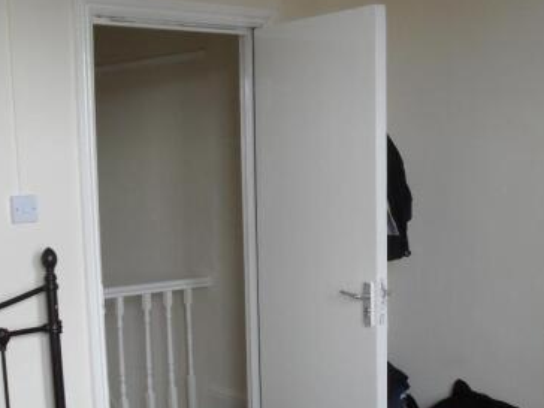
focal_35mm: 56
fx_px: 880
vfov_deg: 25.8
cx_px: 368
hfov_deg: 34.0
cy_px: 295
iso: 200
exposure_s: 1/15
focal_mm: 6.3
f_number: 3.2
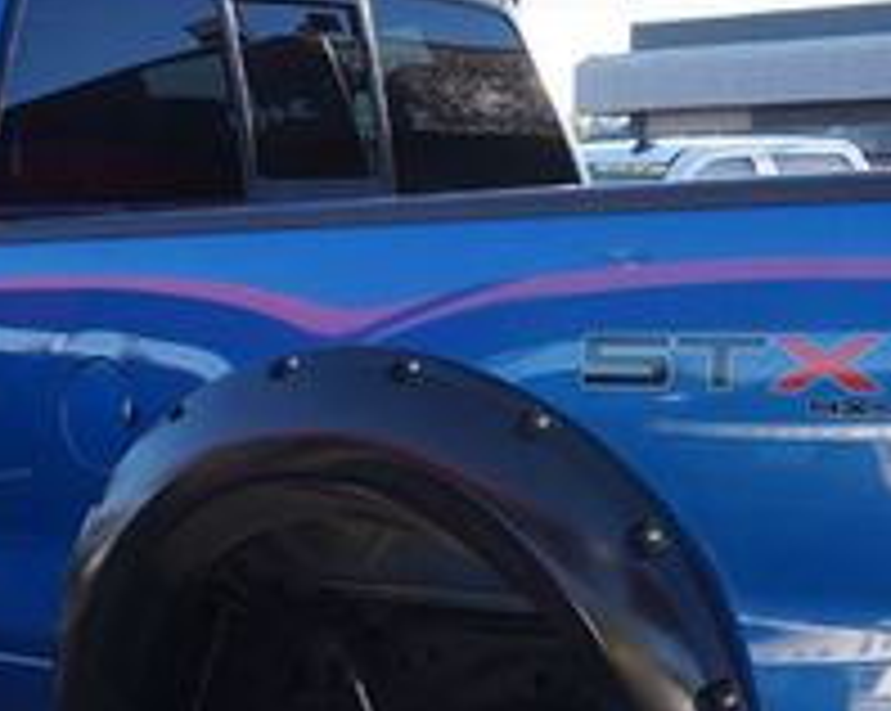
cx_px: 392
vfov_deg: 17.5
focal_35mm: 87
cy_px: 594
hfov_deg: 22.1
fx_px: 2279
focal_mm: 19
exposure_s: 1/80
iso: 100
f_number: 6.3
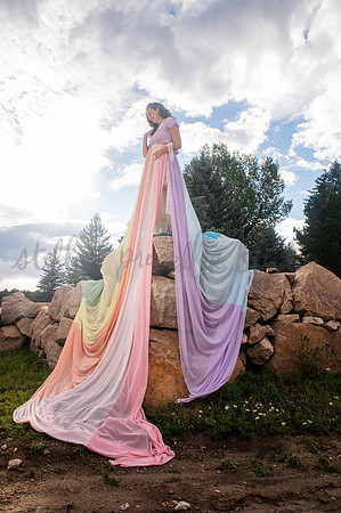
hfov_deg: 46.3
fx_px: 399
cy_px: 256
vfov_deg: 65.5
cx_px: 170
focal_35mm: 28
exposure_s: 1/200
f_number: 9
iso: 100
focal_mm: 28
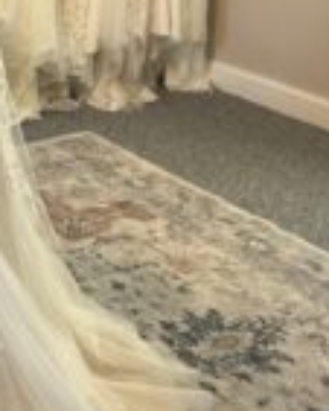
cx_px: -111
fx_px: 936
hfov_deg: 18.4
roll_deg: -3.1
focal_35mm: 77
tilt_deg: -22.1
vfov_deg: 24.6
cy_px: 141
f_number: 1.5
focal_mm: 5.7
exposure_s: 1/121
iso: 50
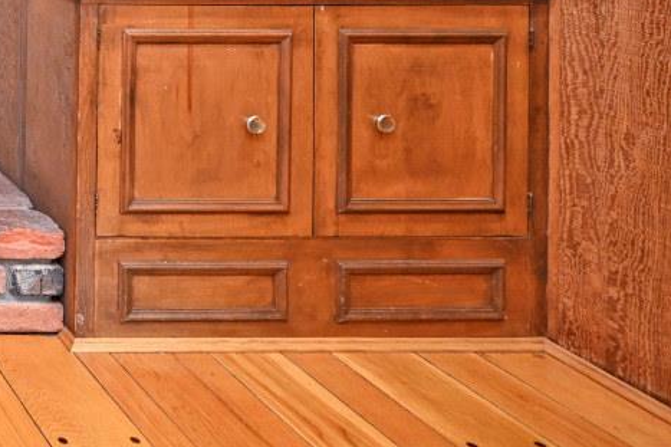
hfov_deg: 27.8
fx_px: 838
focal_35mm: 45
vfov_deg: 25.4
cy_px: -145
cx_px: -353
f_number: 4
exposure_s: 1/60
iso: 1800
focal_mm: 14
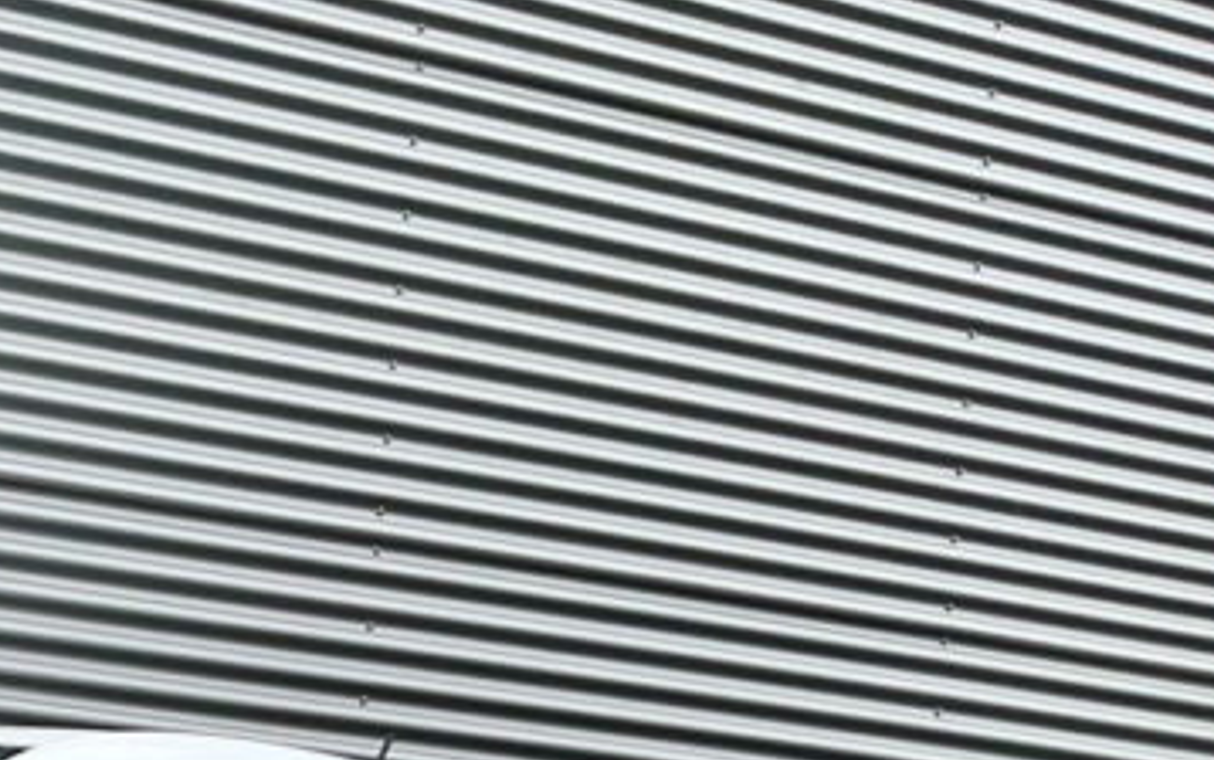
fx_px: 2912
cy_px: 1293
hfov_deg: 21.6
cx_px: -309
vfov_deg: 13.6
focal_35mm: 88
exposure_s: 1/674
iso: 16
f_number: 1.8
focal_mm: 3
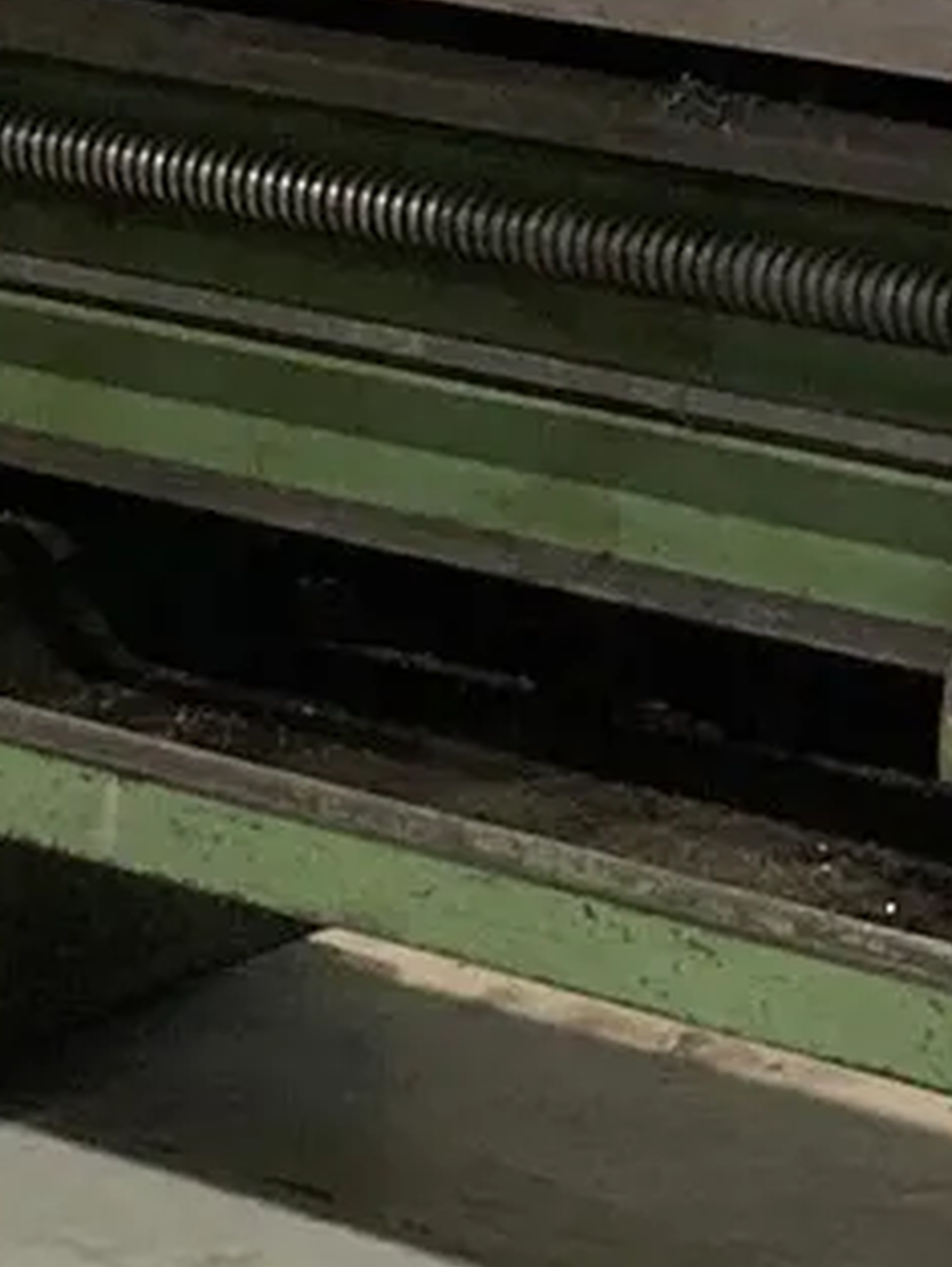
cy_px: 344
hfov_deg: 8.3
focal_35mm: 179
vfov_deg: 11.0
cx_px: -4
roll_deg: -0.5
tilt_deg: -12.2
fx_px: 6559
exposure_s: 1/50
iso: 200
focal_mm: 3.99
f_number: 1.8
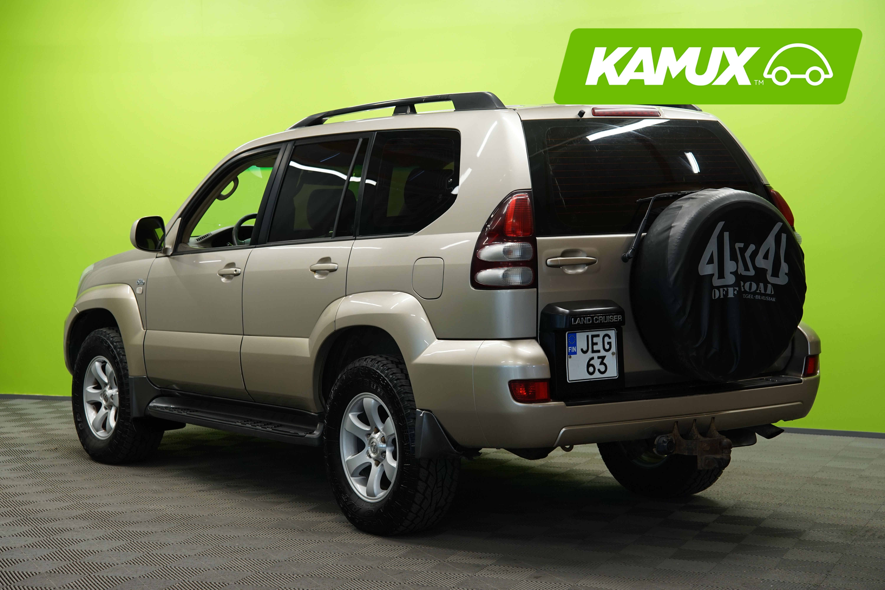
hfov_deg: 29.2
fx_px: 1696
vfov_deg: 19.7
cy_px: 295
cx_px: 442
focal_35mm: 69
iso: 500
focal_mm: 69
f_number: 5.6
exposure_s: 1/20
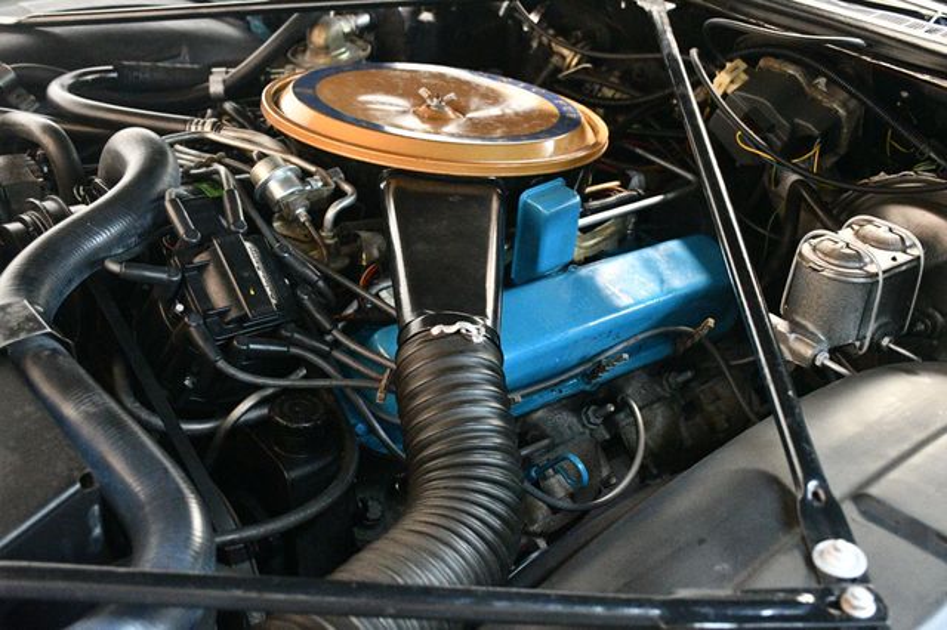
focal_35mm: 40
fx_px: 1052
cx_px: 474
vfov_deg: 33.4
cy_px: 315
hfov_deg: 48.5
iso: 10000
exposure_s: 1/60
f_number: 4
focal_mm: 27
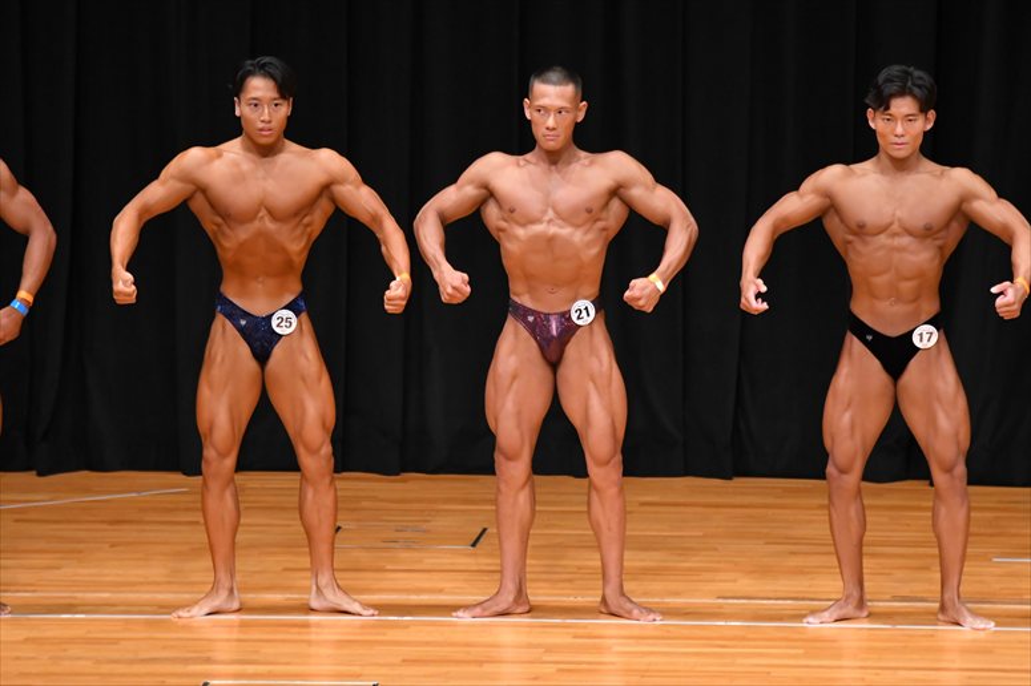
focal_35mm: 270
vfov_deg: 5.1
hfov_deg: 7.6
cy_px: 343
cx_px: 516
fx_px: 7729
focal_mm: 180
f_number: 5.6
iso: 4000
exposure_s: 1/400
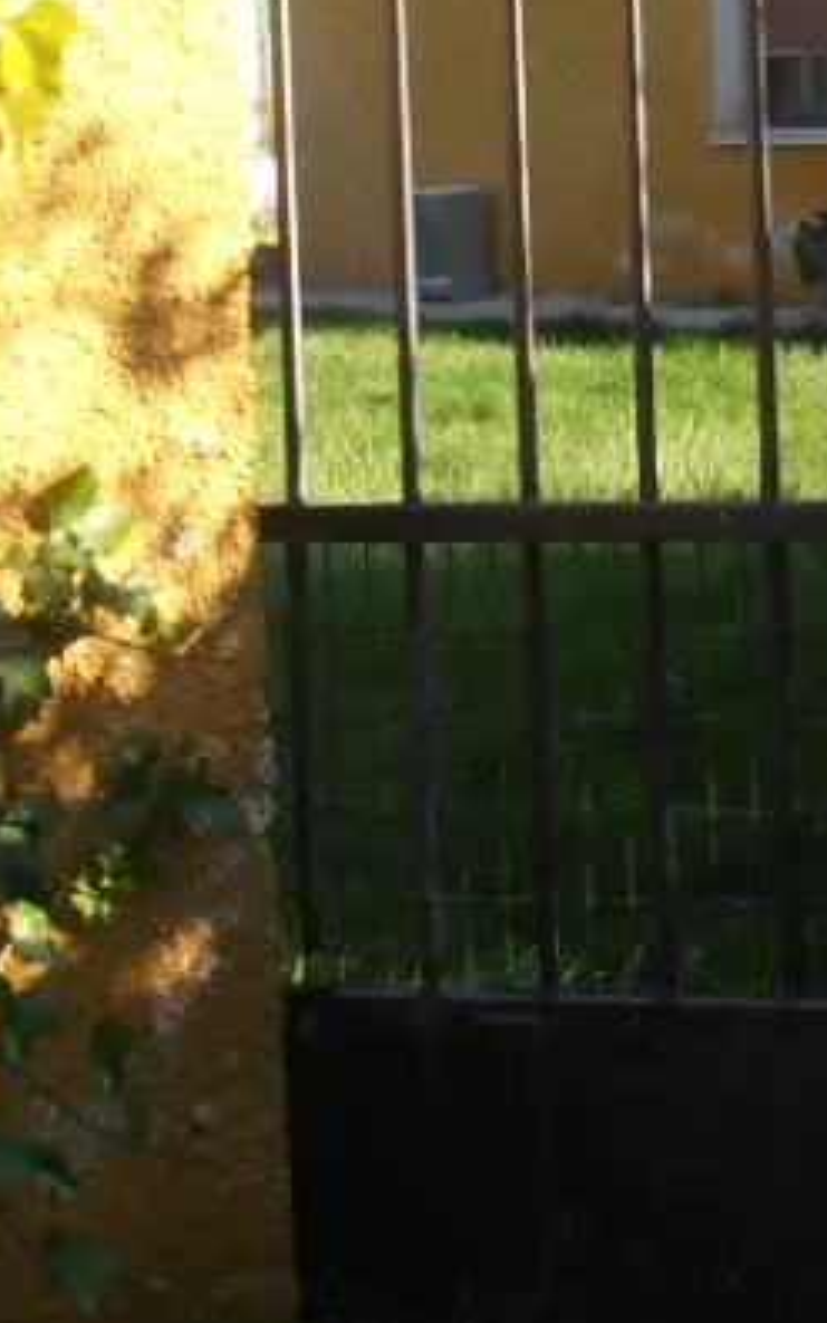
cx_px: 1631
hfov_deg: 8.3
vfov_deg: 13.6
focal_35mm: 151
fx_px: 5443
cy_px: -20
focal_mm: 7.87
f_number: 4.2
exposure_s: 1/200
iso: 80
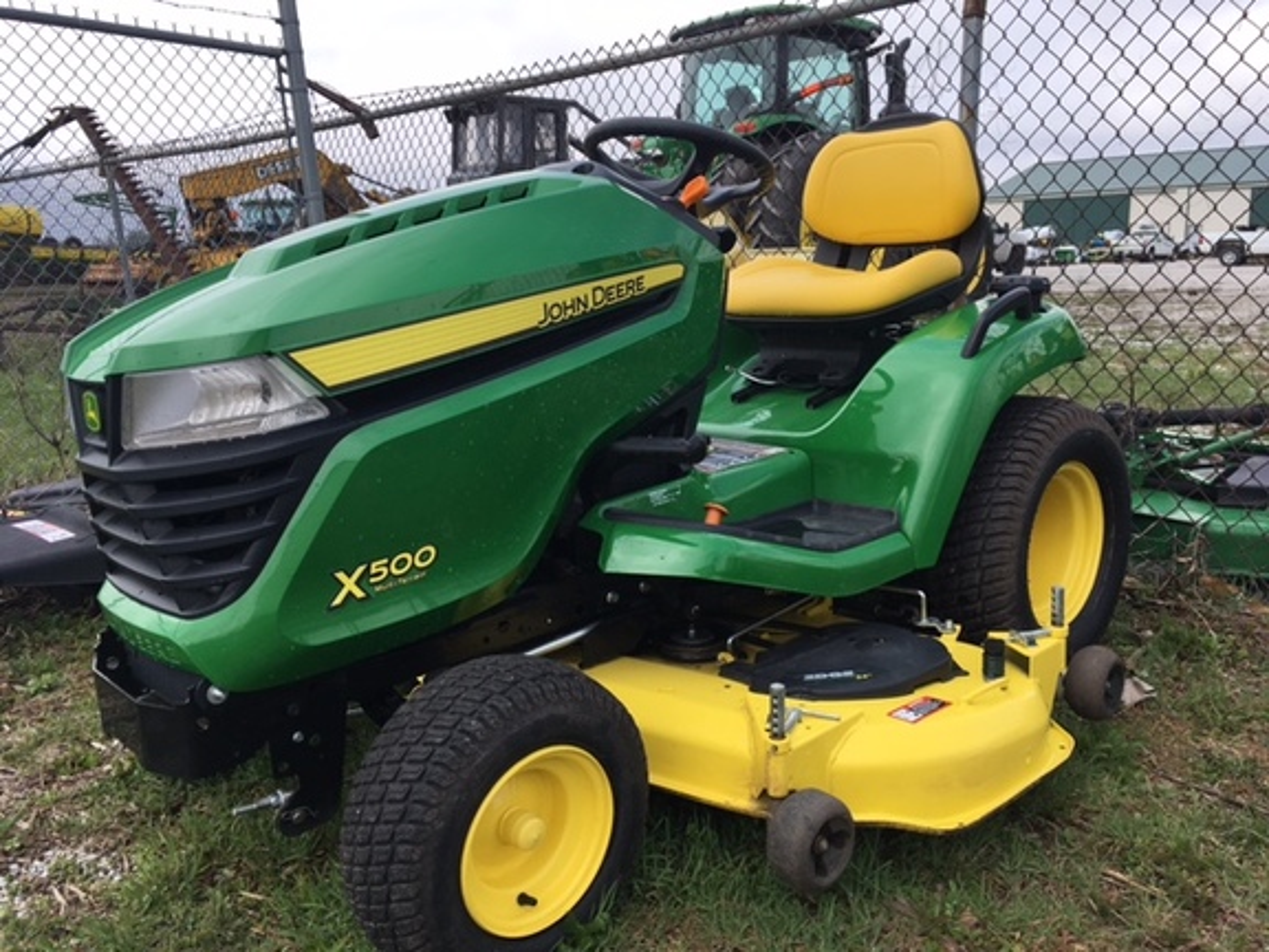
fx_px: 1063
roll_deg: +0.1
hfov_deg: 61.7
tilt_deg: -9.8
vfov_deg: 48.2
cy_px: 476
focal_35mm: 29
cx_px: 634
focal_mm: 4.15
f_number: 2.2
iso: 25
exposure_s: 1/894
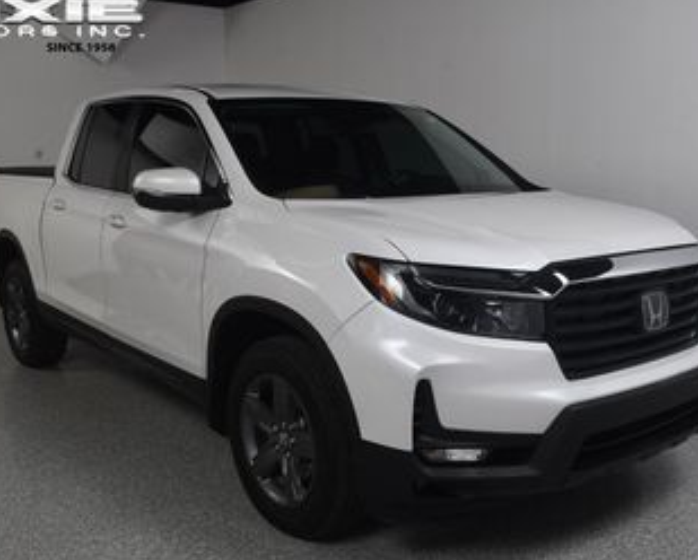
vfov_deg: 37.4
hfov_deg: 45.7
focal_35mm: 40
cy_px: 289
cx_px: 348
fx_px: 827
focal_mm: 22
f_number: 13
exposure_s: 1/160
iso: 100
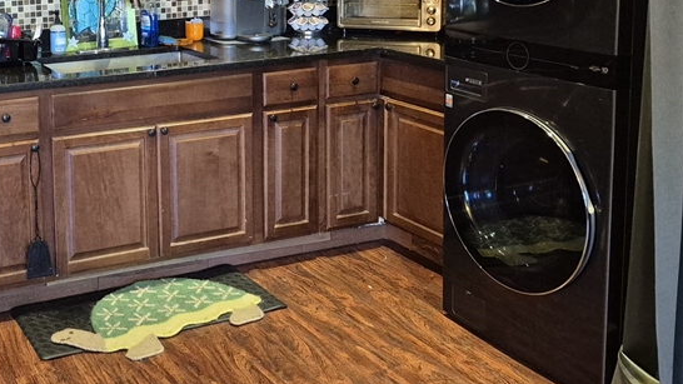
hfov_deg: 40.9
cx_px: 89
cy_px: 46
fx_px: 851
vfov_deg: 24.8
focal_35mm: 47
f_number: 1.8
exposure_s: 1/60
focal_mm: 5.4
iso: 1000
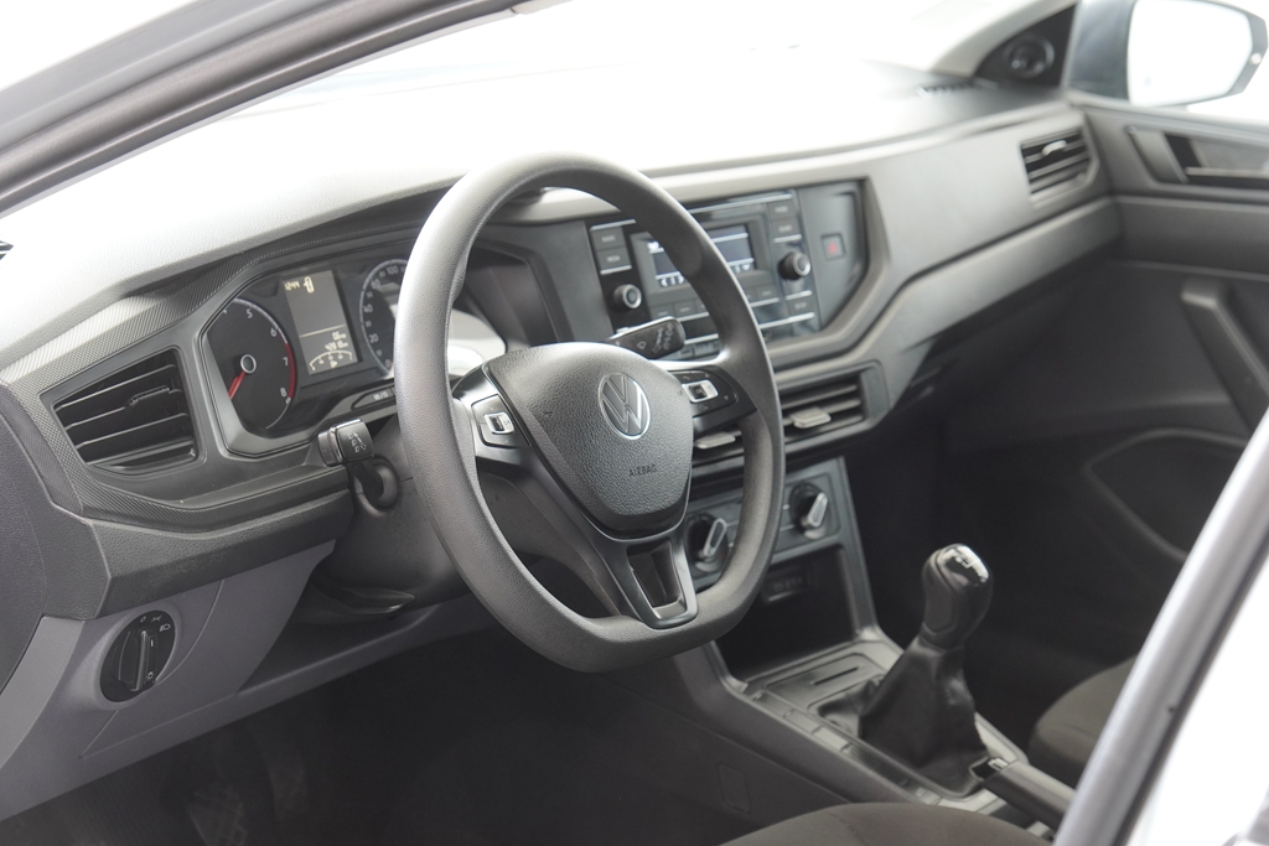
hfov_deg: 29.2
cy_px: 423
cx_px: 634
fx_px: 2432
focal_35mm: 69
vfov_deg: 19.7
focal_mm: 46
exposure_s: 1/80
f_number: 4
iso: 640
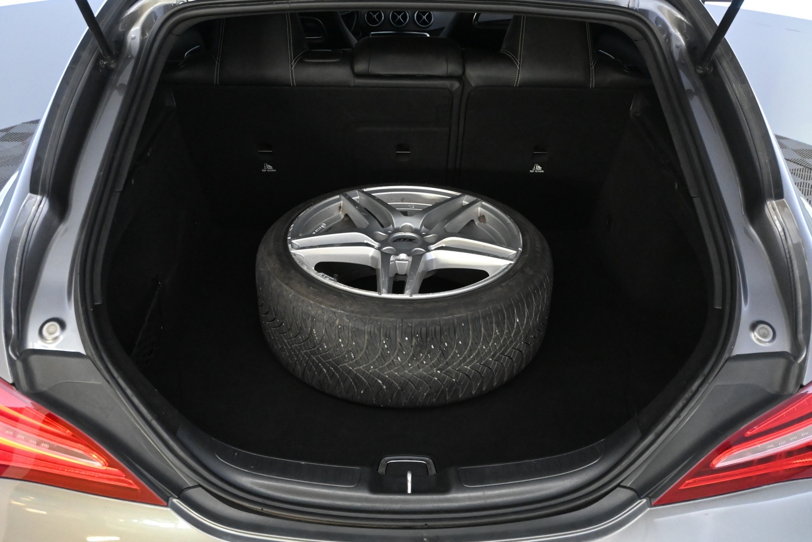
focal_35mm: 33
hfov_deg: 57.2
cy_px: 271
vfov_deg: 40.0
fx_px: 744
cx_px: 406
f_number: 5
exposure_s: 1/125
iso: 6400
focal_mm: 22
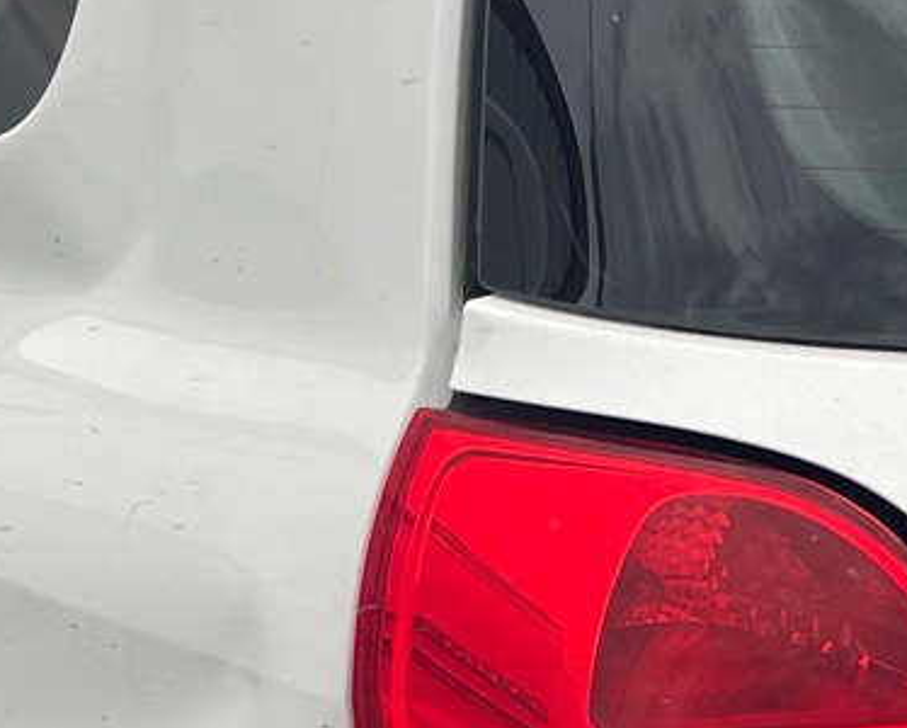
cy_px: 735
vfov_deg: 12.5
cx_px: 480
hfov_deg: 15.8
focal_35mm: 122
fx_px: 3278
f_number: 1.6
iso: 32
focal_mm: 4.2
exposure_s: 1/165
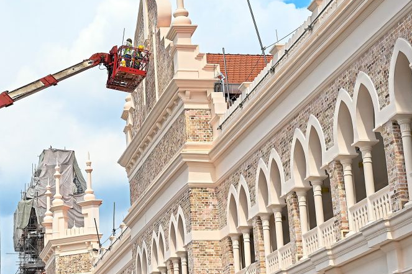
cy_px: 110
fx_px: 983
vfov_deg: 15.9
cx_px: 57
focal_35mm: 86
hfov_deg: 23.2
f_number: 10
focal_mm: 46
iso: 200
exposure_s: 1/320
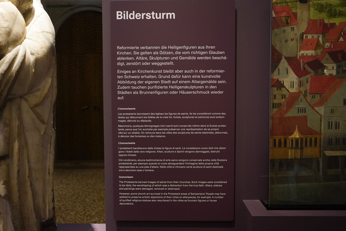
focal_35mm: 24
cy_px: 116
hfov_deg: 73.7
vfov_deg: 53.1
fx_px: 231
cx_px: 173
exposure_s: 1/80
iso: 3200
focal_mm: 24
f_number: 3.5
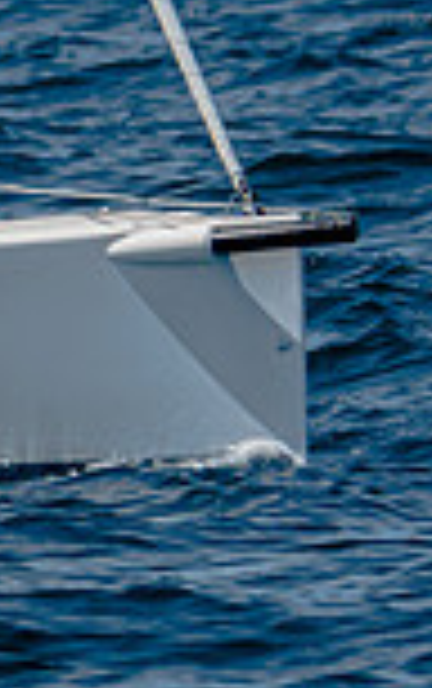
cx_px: -795
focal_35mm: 1661
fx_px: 31201
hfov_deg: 0.8
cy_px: 216
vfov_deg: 1.3
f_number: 5.3
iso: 200
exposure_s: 1/2000
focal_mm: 230
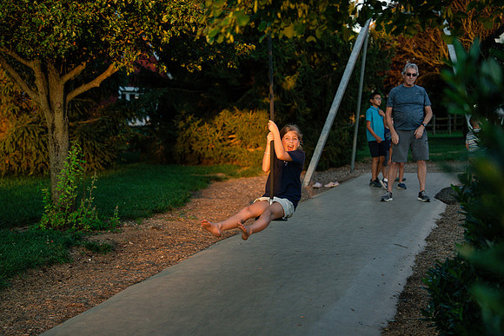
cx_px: 252
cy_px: 168
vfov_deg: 19.5
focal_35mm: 70
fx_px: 980
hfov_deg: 28.8
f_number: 2.8
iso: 200
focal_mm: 70
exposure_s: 1/1250
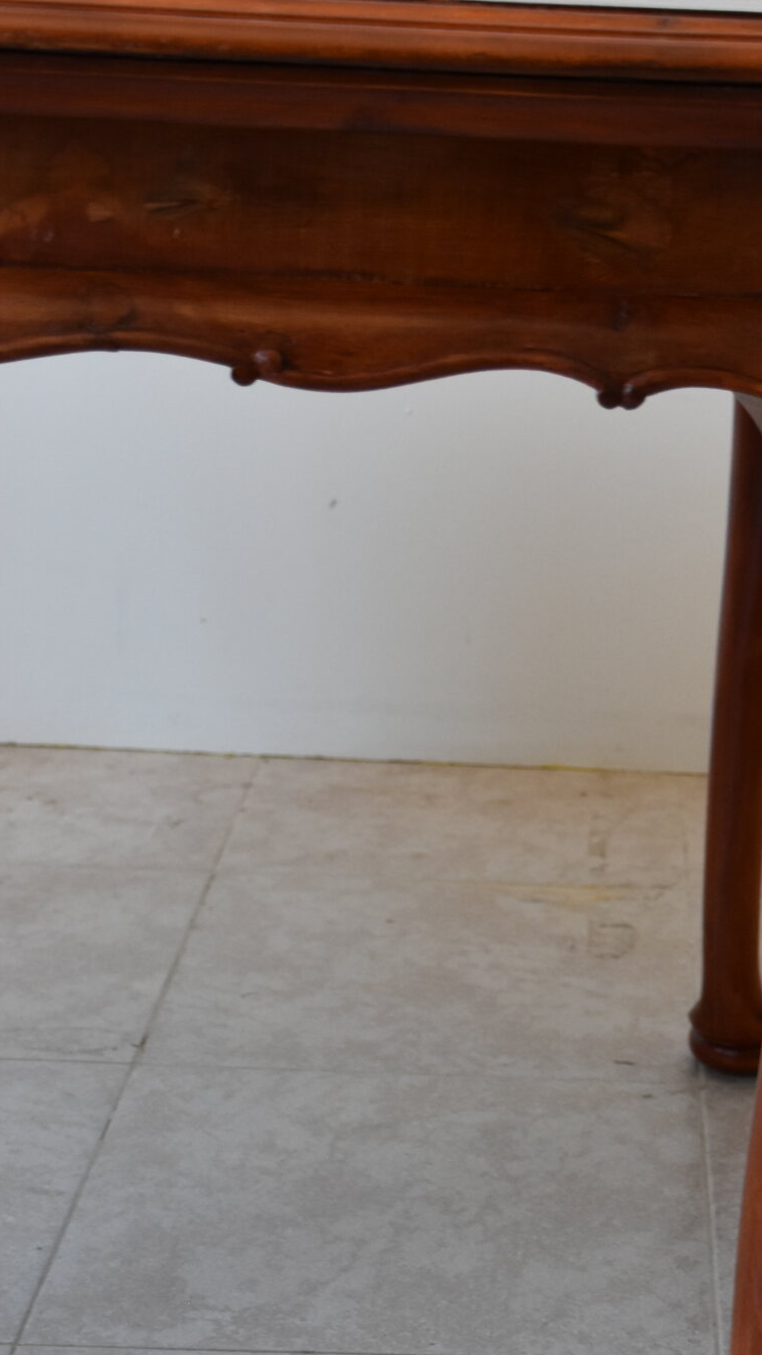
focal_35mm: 78
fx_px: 2803
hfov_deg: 15.2
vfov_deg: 27.2
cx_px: 788
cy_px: 676
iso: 800
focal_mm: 26
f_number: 4
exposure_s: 1/60
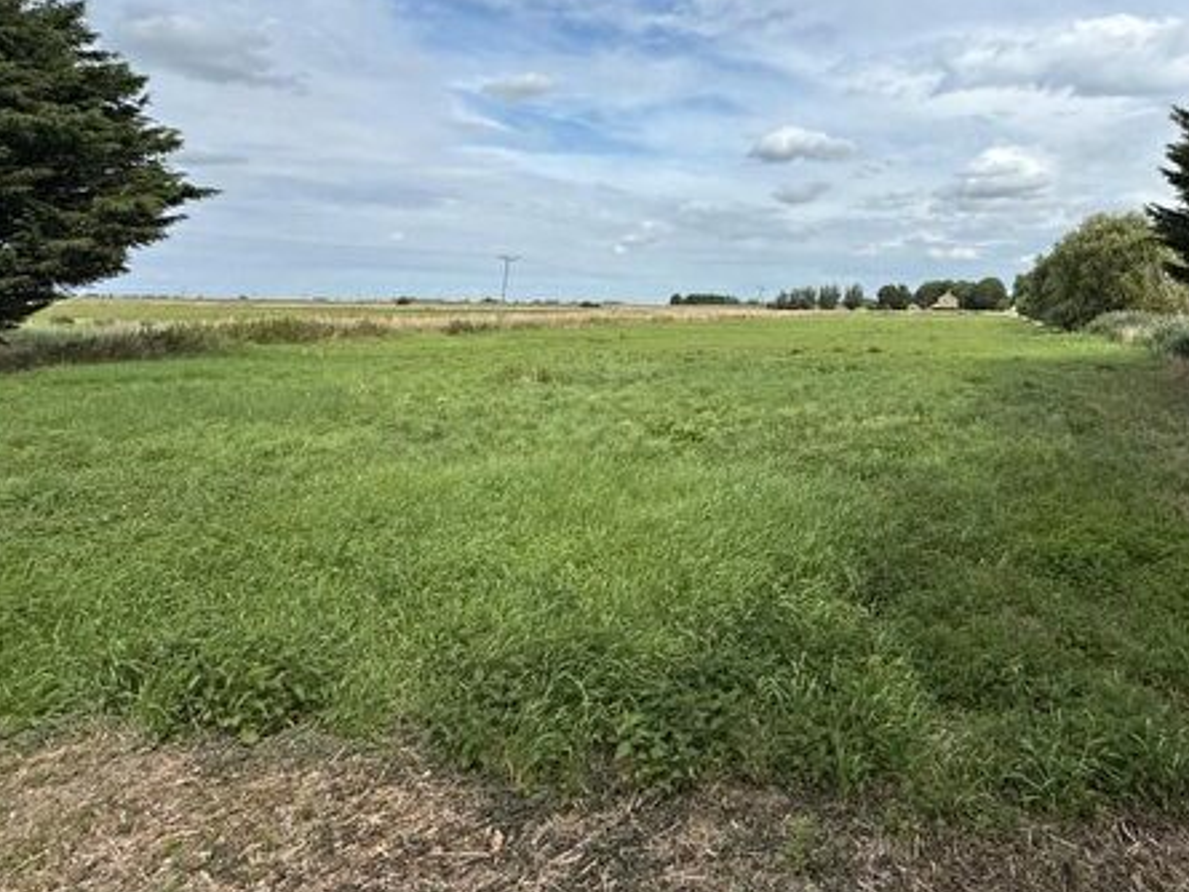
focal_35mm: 22
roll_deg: -0.9
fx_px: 756
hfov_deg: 74.8
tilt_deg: +1.1
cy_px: 303
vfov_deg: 59.8
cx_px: 756
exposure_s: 1/2874
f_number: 2.2
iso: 50
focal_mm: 2.22
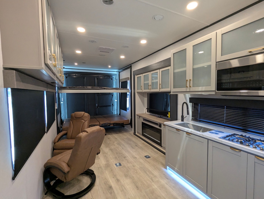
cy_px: 100
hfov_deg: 94.4
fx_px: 122
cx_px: 132
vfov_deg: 78.2
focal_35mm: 16
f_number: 2.2
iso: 257
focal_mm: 2.35
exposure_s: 1/77.1
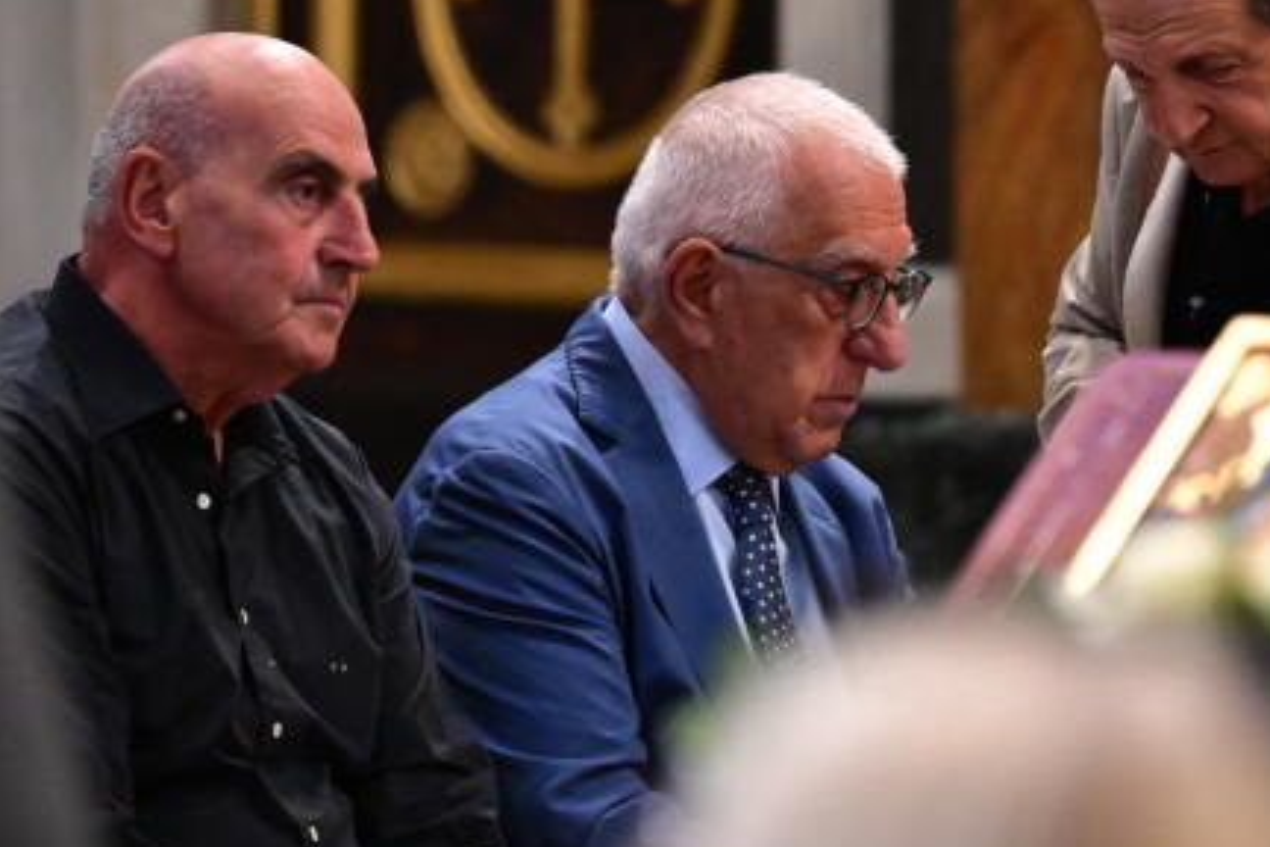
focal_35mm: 458
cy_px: 262
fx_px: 16156
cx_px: 823
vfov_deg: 3.0
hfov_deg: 4.5
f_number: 4.5
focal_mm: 200
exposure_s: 1/200
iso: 8000
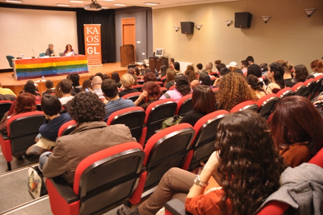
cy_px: 108
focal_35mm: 27
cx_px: 162
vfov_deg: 47.8
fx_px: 242
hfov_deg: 67.5
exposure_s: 1/6
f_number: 3.5
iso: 320
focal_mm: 18
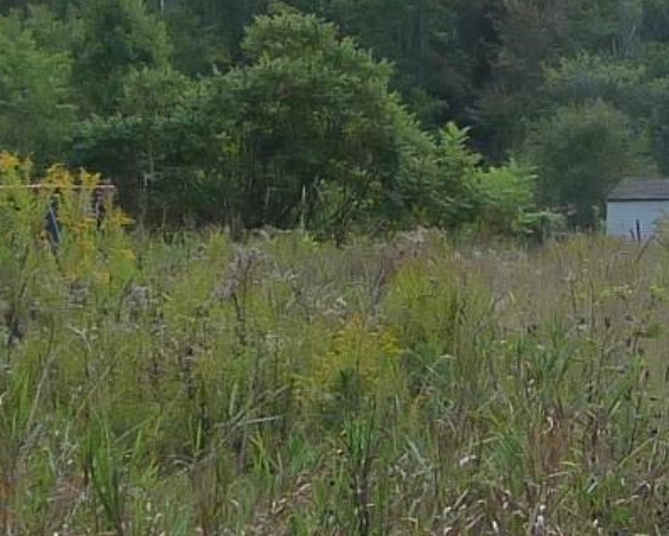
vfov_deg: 11.0
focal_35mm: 141
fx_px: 2793
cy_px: 287
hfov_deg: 13.4
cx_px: 757
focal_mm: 4.7
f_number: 8
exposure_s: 1/250
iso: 160
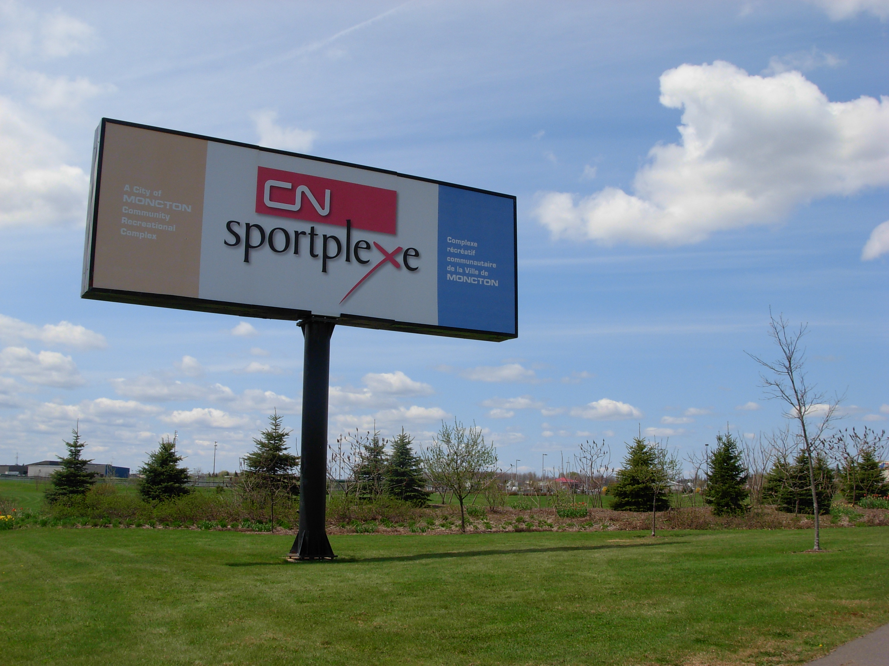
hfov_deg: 49.0
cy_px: 333
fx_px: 976
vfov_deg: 37.7
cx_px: 444
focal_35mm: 38
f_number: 4.9
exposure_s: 1/790
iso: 79
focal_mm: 6.3
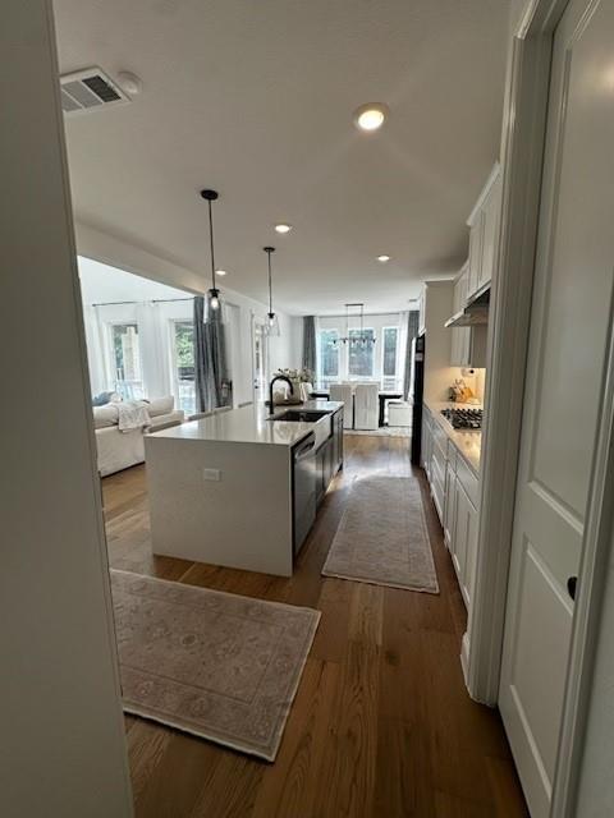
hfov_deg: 85.7
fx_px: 331
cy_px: 409
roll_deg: +0.4
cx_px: 307
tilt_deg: -7.6
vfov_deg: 102.1
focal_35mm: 14
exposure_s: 1/157
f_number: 2.2
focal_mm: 2.22
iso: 40
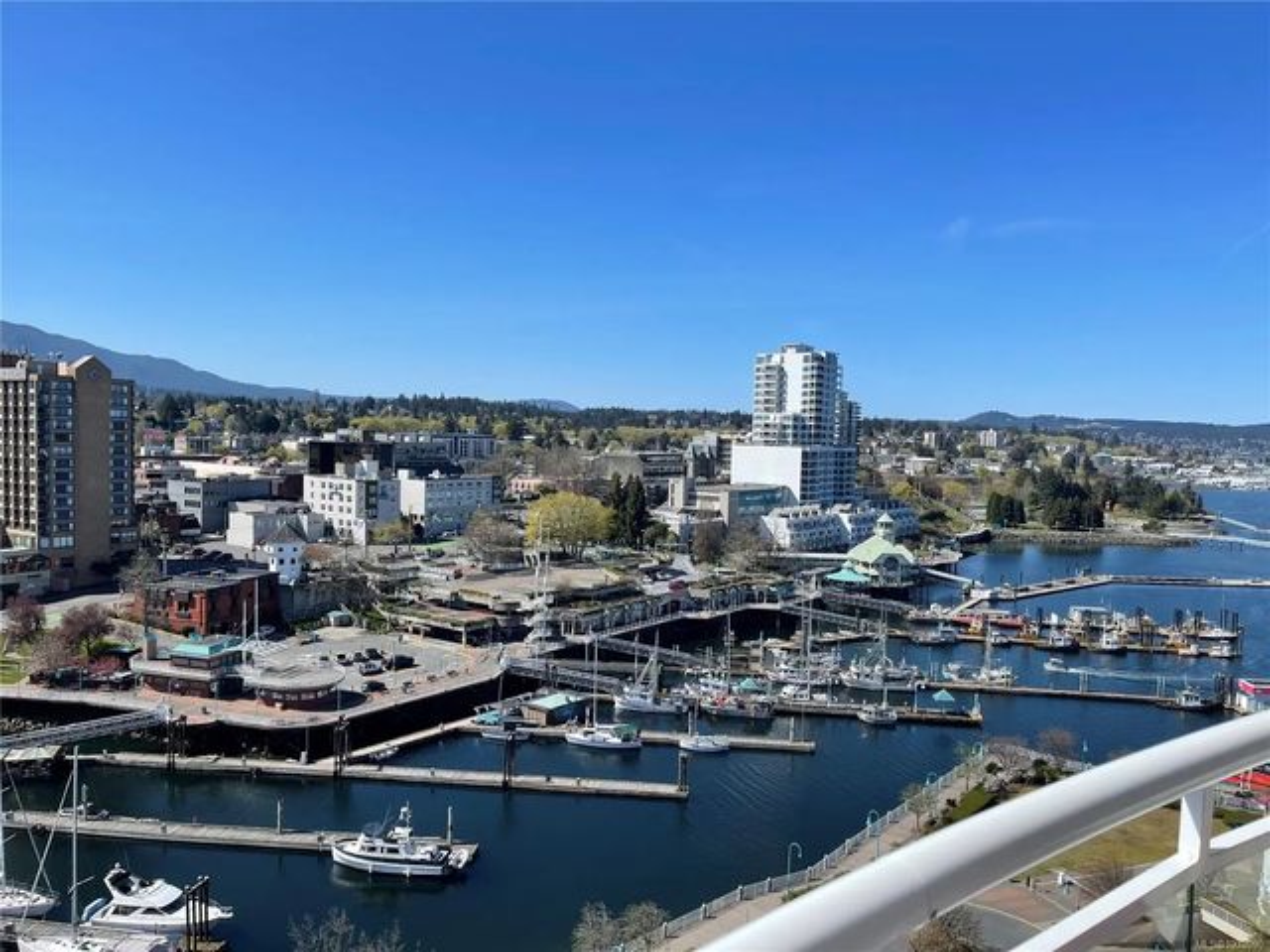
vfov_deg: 54.9
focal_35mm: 25
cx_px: 635
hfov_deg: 69.4
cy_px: 476
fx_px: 917
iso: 32
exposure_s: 1/3788
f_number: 1.6
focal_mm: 5.1
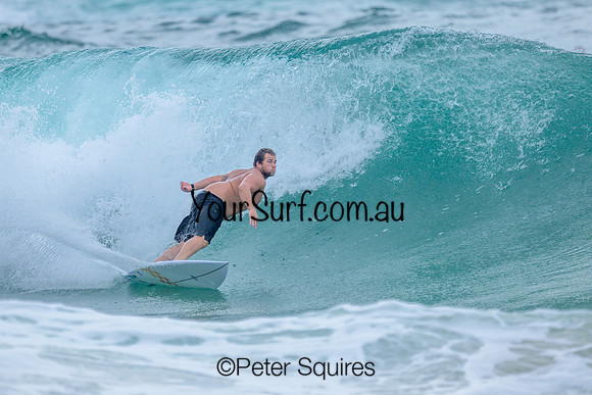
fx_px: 15666
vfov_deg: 1.4
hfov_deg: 2.2
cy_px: 167
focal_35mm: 953
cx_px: 268
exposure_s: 1/2500
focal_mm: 800
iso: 560
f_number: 6.3
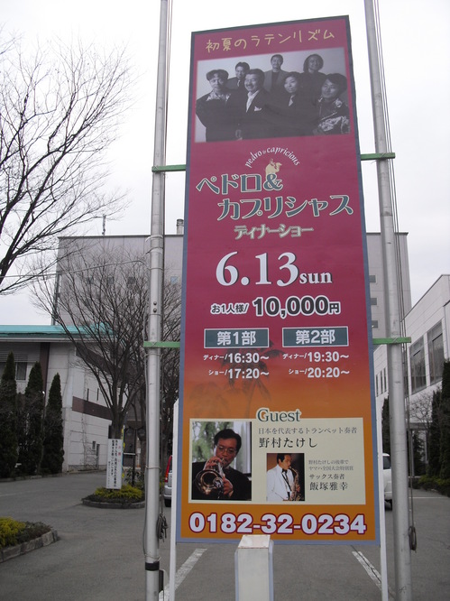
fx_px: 624
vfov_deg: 51.4
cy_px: 300
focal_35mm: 36
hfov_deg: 39.6
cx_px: 225
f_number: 7.8
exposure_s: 1/100
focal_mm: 6.3
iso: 100
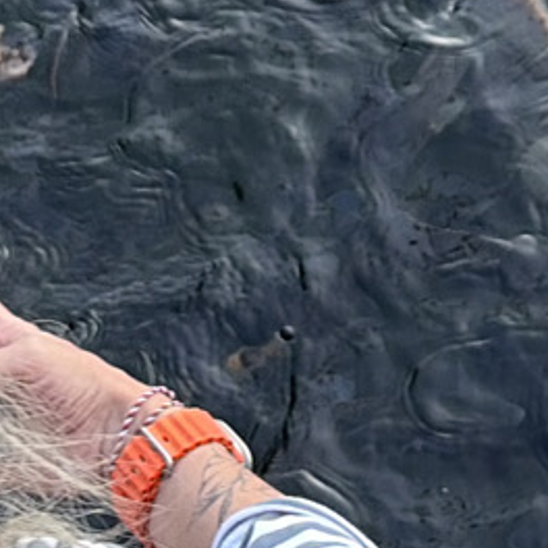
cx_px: 336
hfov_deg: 10.0
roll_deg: +10.0
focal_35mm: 174
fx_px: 3116
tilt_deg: -40.0
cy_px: -230
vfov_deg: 9.8
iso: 32
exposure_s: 1/151
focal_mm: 5.96
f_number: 1.6
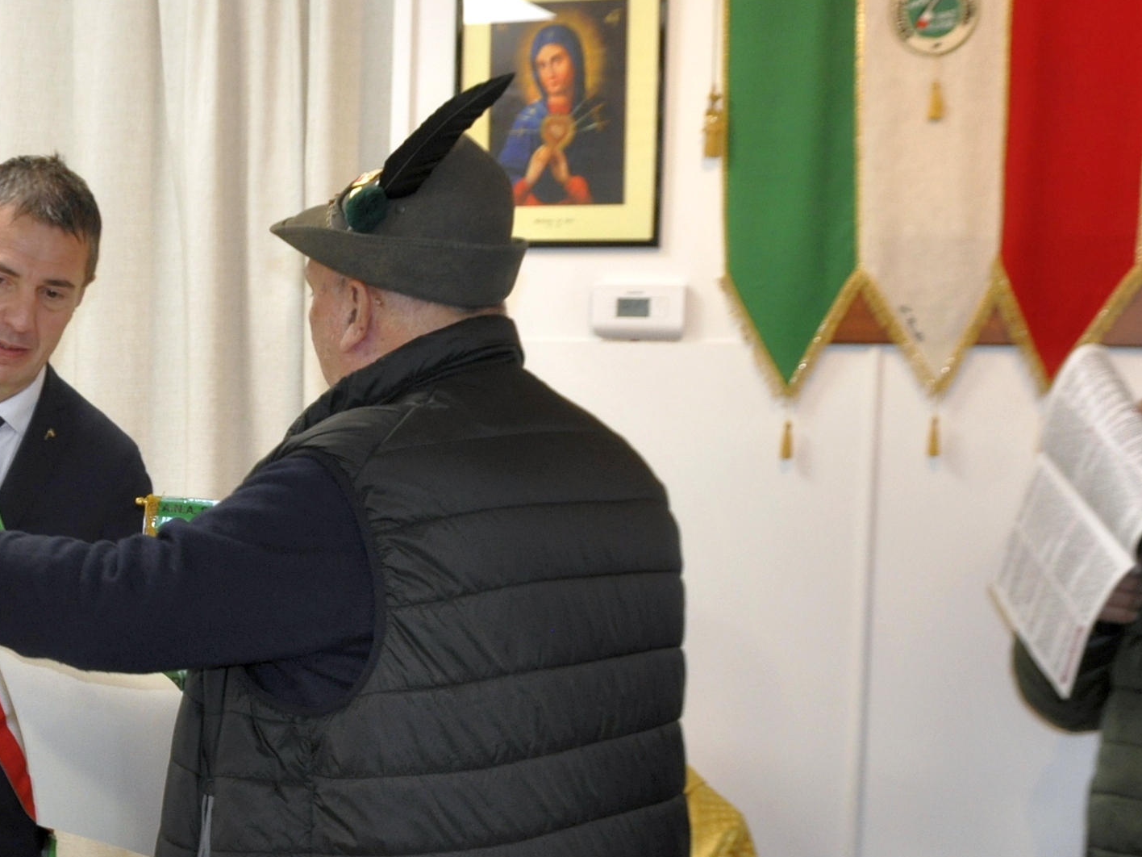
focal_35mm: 72
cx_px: 252
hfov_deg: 26.6
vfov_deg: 20.4
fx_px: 2375
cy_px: 530
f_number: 3.8
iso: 800
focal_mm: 22
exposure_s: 1/60
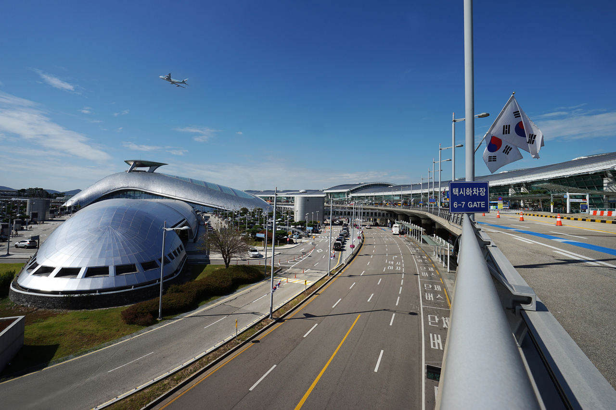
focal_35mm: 16
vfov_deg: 73.7
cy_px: 205
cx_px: 308
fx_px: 274
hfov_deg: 96.7
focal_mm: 16
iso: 100
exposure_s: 1/500
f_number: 9
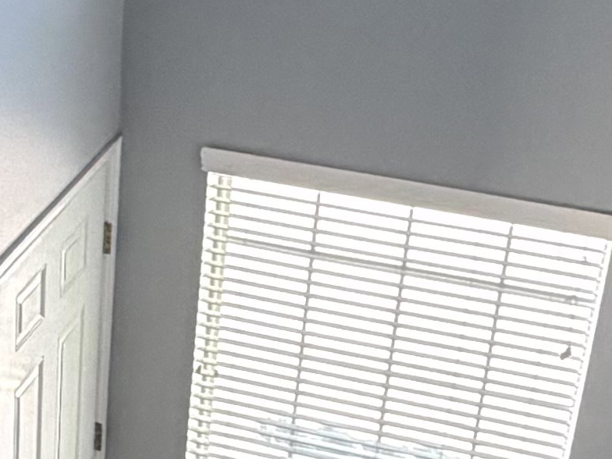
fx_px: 1803
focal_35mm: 102
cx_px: 10
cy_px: 375
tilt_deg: -29.9
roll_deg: -0.2
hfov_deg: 18.8
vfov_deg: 14.4
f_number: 2.2
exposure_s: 1/121
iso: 250
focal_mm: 2.22
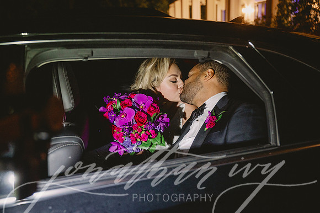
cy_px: 106
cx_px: 160
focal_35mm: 35
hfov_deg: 54.5
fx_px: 311
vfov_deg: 37.8
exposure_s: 1/100
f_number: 2.8
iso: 2500
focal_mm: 35
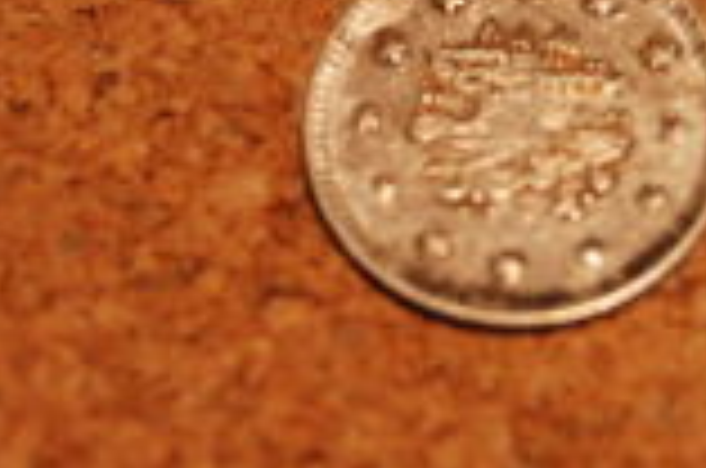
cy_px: 106
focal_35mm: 237
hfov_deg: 8.7
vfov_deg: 5.8
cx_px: 463
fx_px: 4647
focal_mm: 55
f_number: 5.6
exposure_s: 1/80
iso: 200
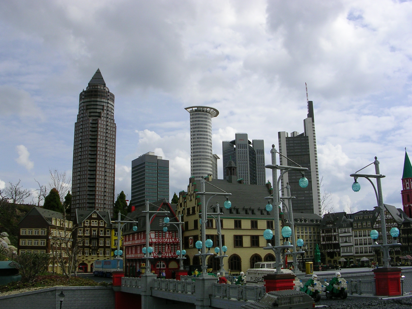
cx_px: 206
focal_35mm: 38
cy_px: 154
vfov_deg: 37.7
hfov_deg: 49.0
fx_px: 452
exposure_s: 1/642
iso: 50
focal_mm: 5.8
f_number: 5.6
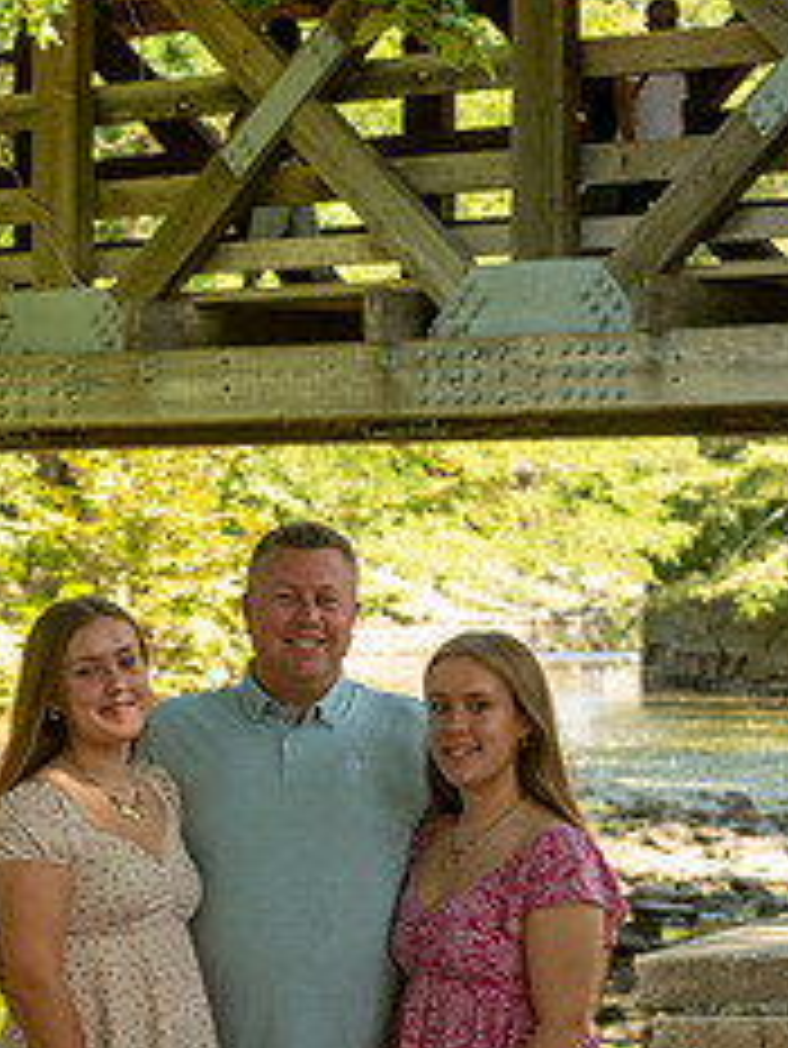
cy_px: 810
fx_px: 3942
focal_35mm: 130
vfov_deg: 15.1
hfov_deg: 11.4
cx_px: 439
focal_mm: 70
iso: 250
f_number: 5
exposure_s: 1/80
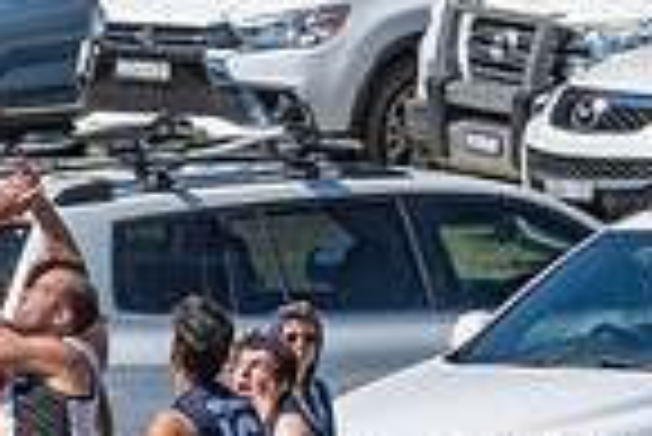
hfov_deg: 1.1
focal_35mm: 1795
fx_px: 32541
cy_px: 505
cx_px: 324
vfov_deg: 0.8
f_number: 13
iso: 800
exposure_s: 1/2000
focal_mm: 260
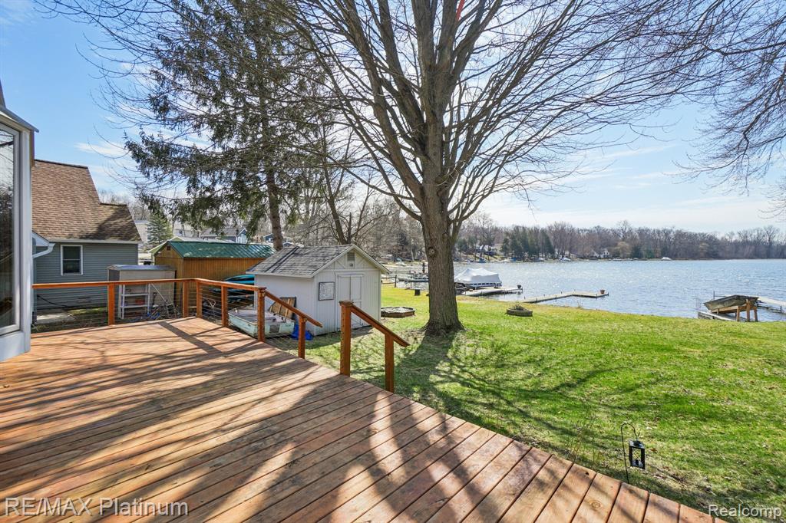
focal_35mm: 15
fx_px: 327
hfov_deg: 100.4
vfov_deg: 77.3
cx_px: 393
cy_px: 262
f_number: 8
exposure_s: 1/250
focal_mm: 10
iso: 100
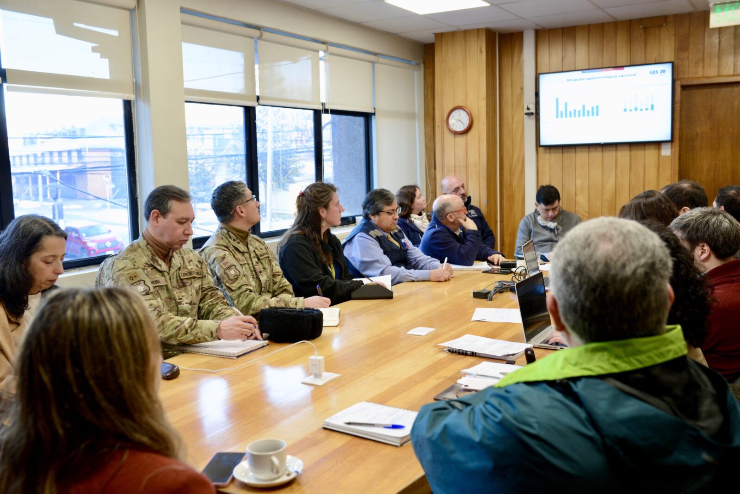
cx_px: 370
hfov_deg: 54.4
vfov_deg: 37.9
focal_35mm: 35
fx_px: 720
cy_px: 247
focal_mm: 35
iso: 1600
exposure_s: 1/100
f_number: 5
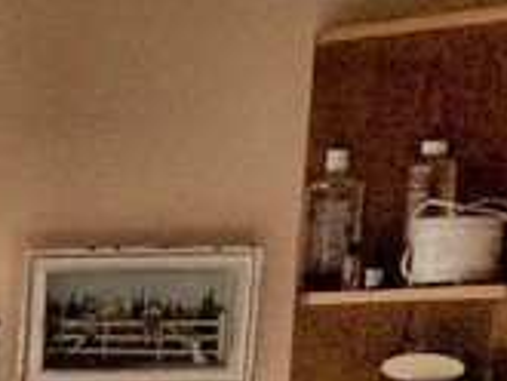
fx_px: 2638
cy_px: 974
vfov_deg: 7.6
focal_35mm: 180
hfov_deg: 10.0
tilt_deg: -12.7
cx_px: -568
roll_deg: +1.0
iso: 32
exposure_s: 1/578
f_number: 2.2
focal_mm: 4.15
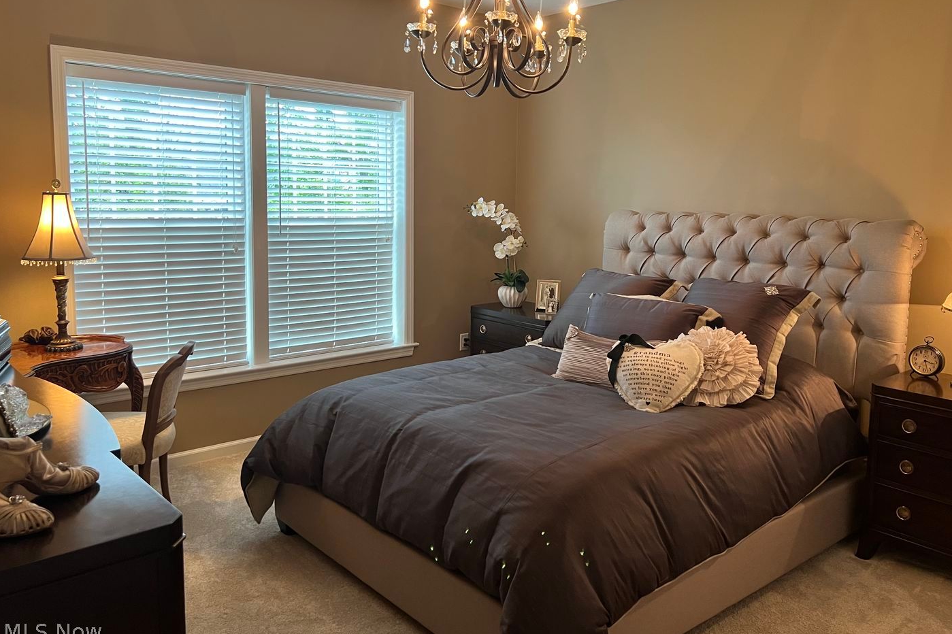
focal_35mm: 29
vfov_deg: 44.8
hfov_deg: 63.6
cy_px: 267
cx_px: 508
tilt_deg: -7.5
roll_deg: -1.1
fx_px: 767
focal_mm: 5.7
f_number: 1.5
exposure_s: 1/60
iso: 100
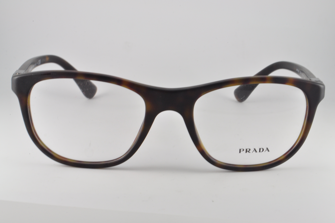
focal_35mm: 66
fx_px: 613
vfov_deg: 20.6
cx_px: 168
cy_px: 112
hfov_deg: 30.5
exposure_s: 1/13
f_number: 32
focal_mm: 44
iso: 500
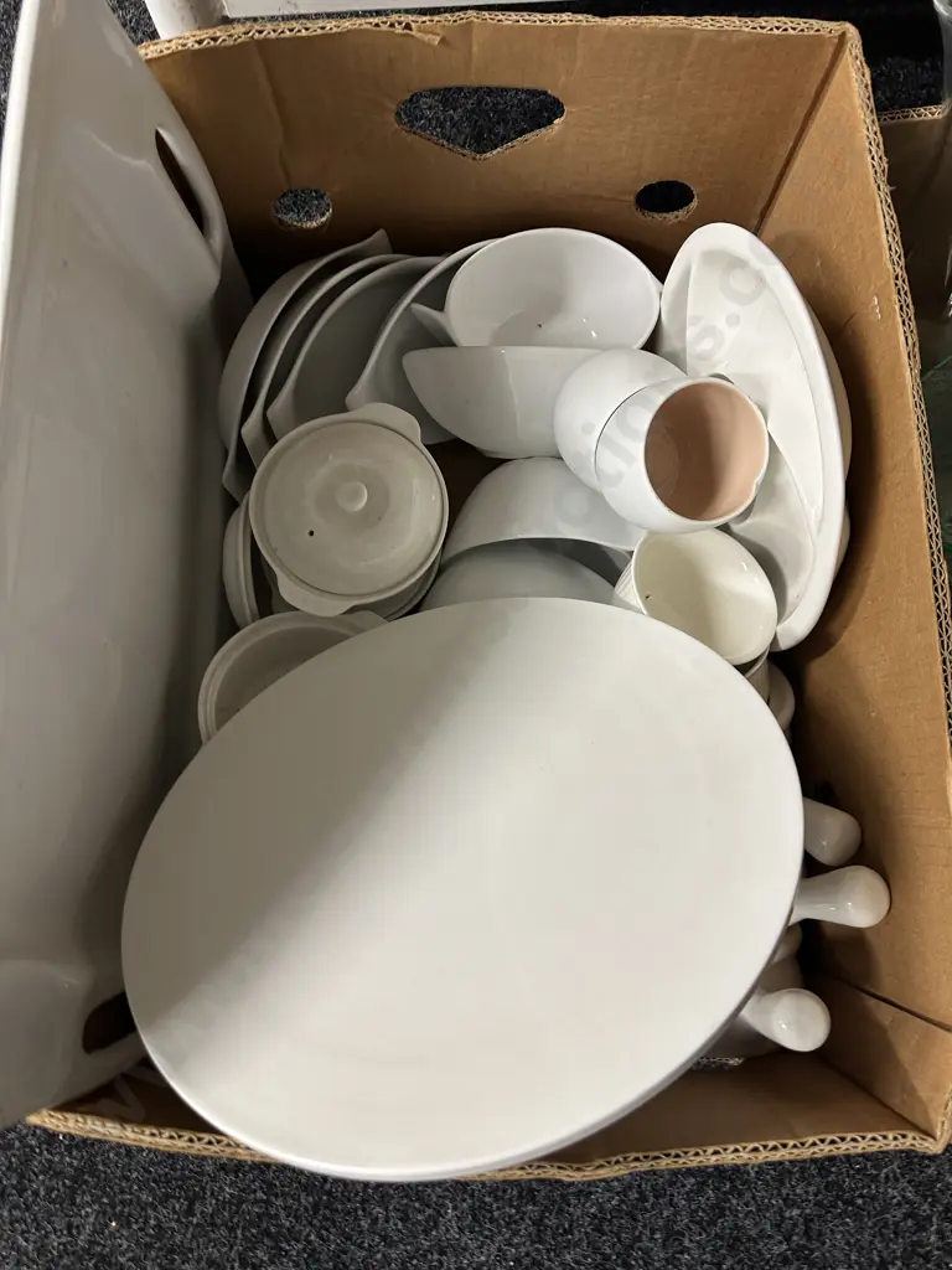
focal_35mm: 24
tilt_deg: -80.1
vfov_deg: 71.6
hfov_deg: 56.8
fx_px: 880
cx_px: 476
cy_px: 635
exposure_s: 1/50
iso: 160
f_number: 1.78
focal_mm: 6.86
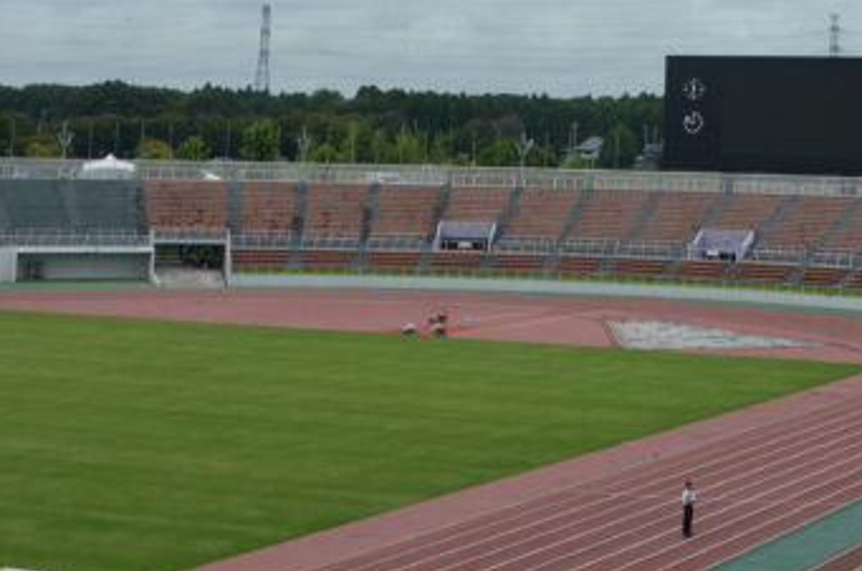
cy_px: -217
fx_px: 2151
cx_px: 844
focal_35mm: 90
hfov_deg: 21.9
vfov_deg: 14.4
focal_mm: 20
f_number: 8
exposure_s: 1/1000
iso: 400
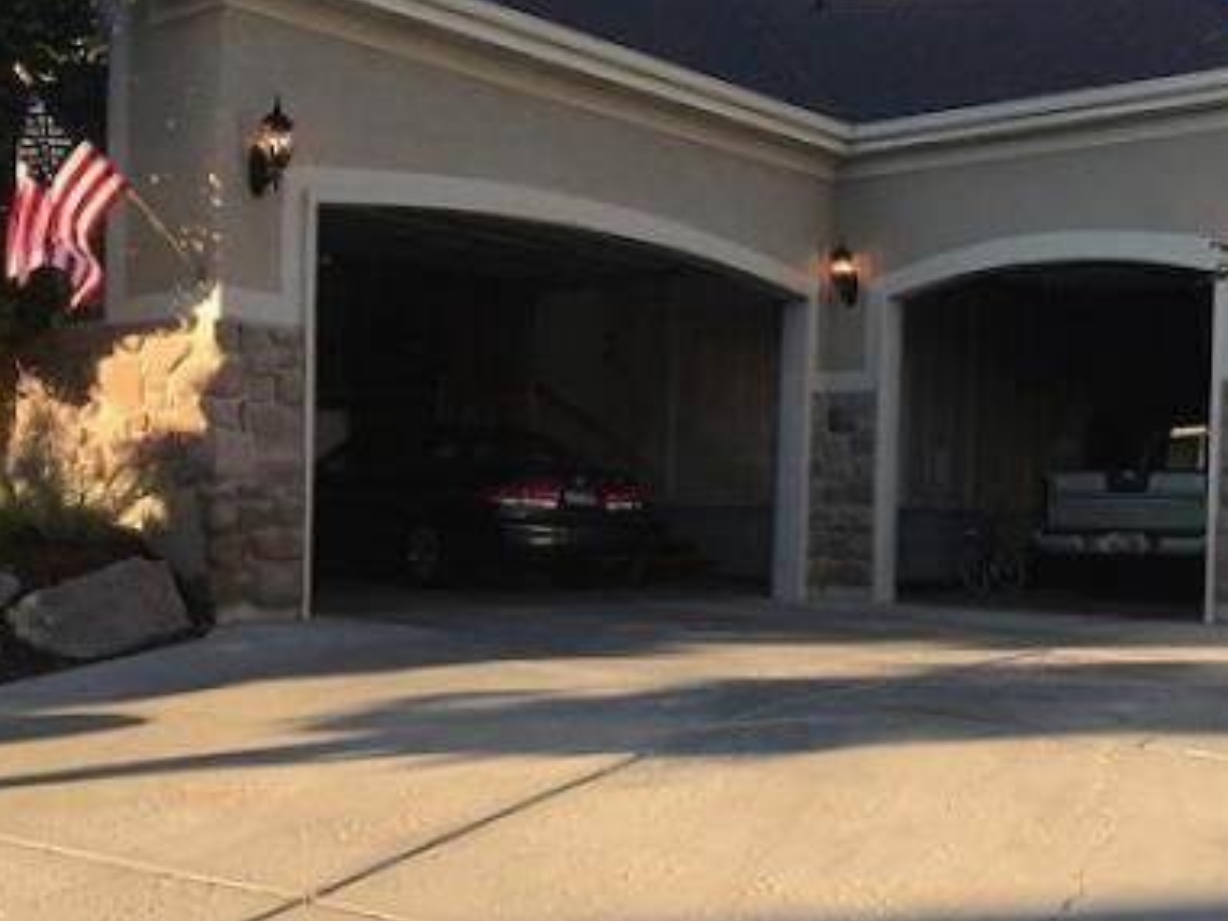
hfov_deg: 40.3
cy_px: 560
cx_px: 500
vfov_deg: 30.8
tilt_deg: -3.0
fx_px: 1668
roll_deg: -1.4
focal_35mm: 47
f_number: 1.8
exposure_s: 1/429
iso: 20
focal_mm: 3.99
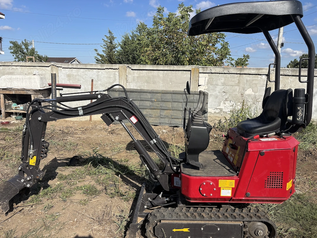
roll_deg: -0.8
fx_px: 238
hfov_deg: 67.3
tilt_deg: -10.7
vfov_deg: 53.1
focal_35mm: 26
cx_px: 158
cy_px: 119
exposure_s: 1/3413
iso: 50
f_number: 1.6
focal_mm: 5.96
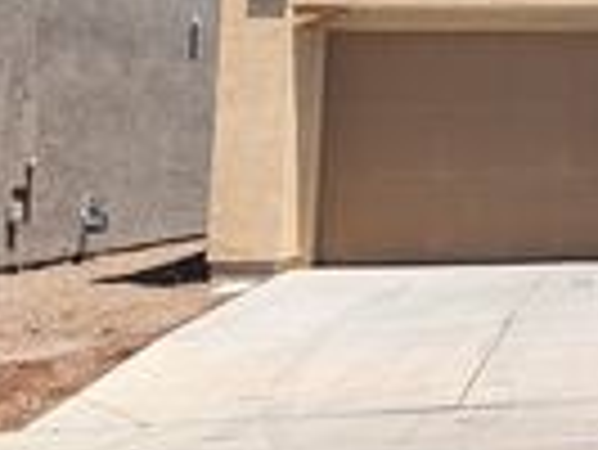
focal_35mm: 90
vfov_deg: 15.8
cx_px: 967
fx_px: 1556
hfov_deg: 18.5
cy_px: -106
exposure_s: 1/1195
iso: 20
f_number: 1.68
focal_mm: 6.9
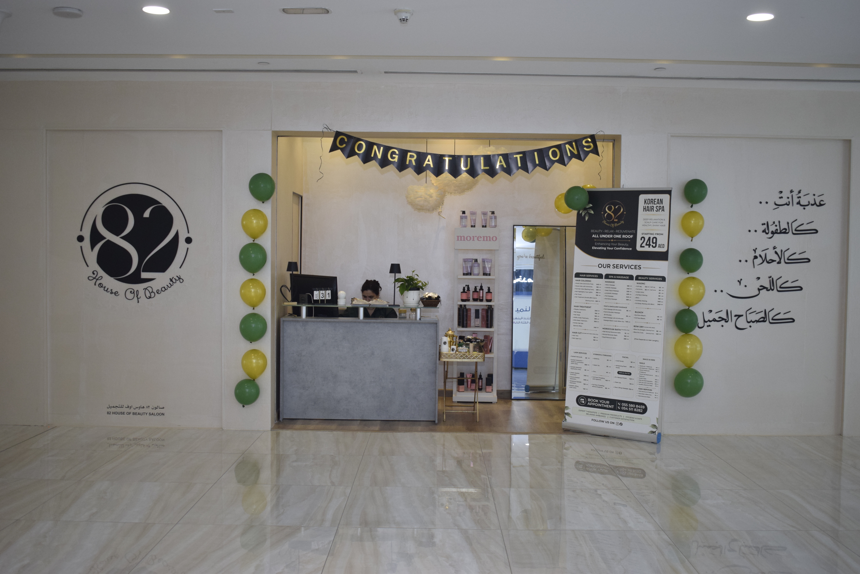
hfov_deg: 51.3
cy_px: 287
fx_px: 896
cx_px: 430
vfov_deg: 35.5
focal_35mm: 38
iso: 800
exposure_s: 1/200
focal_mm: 25
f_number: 4
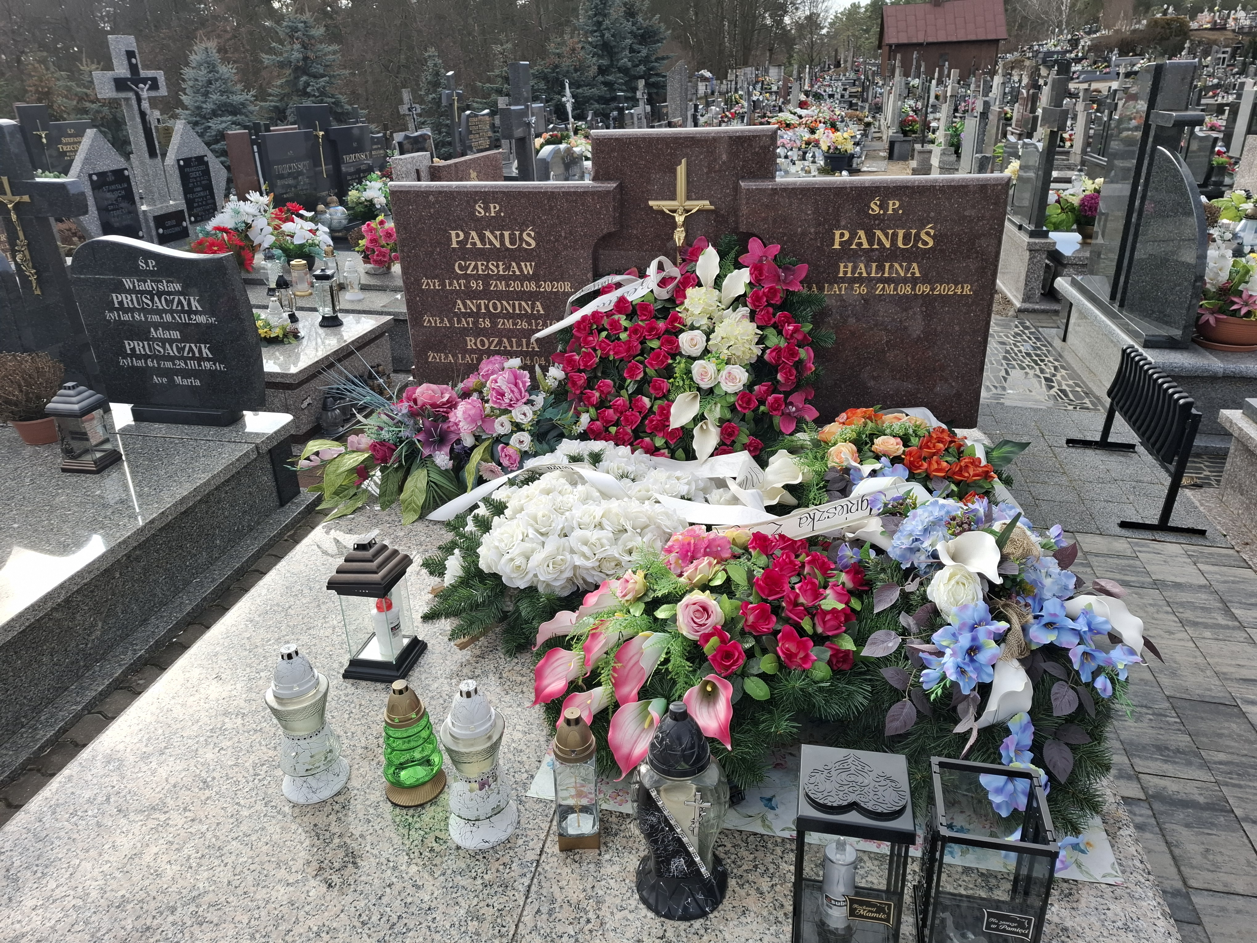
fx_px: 835
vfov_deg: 58.9
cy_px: 472
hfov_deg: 73.9
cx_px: 628
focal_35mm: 23
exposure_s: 1/807
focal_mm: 5.54
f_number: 1.8
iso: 50
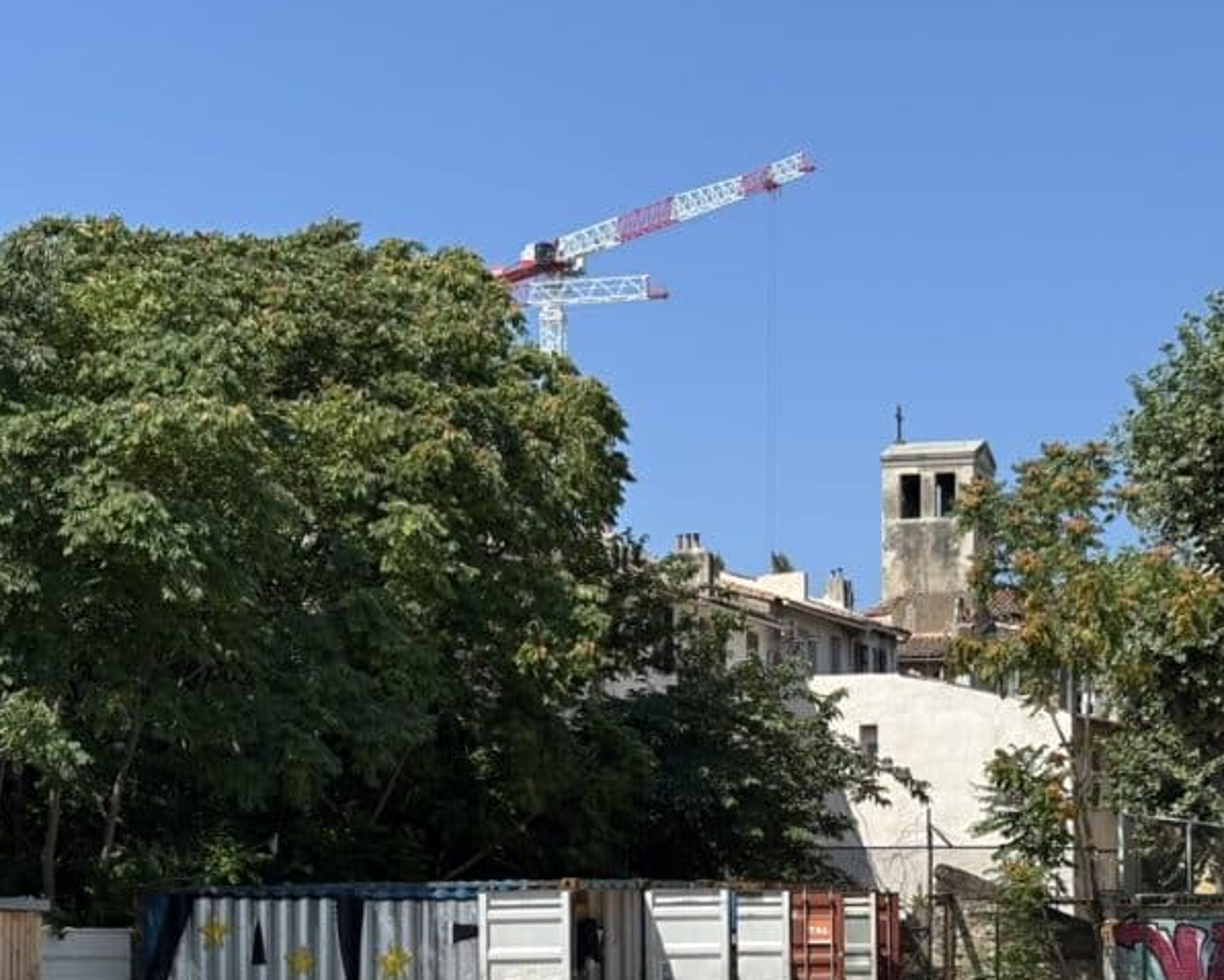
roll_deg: -0.3
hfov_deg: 21.9
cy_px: 730
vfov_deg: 17.6
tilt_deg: +2.1
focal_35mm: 87
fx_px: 3153
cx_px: 847
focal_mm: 5.96
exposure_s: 1/2933
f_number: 1.6
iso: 40
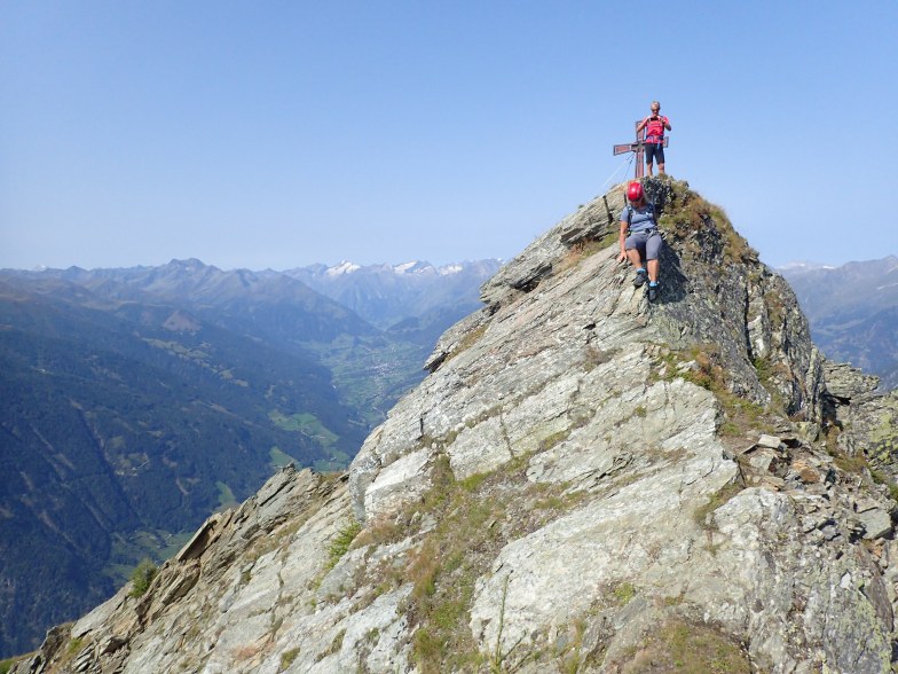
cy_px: 337
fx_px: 649
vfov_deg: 54.9
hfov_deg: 69.4
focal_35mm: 25
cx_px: 449
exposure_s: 1/500
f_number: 8
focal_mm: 4.5
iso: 250
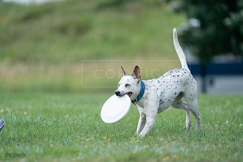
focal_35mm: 571
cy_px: 81
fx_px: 3855
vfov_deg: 2.4
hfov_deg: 3.6
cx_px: 122
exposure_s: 1/4000
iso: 1250
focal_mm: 571
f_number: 6.3
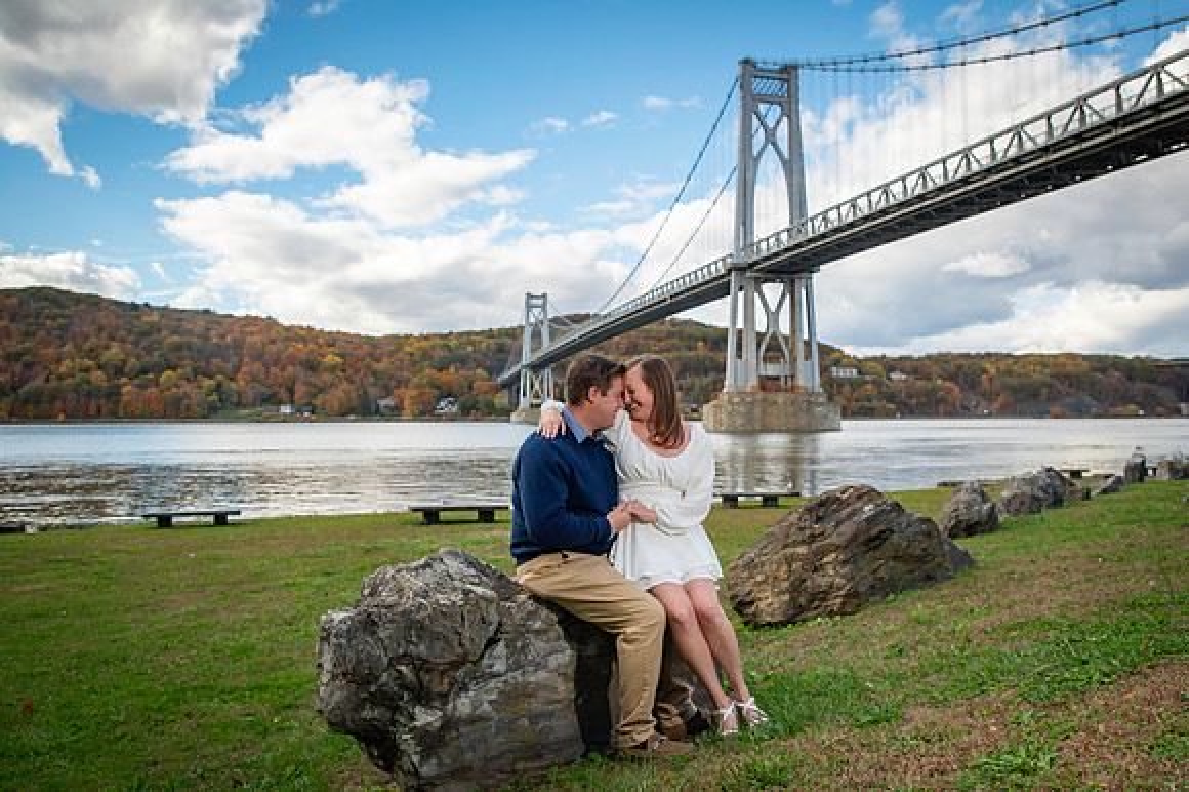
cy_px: 397
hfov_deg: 67.1
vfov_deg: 47.7
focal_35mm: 27
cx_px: 642
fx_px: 895
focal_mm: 24
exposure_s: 1/8000
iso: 1250
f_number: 4
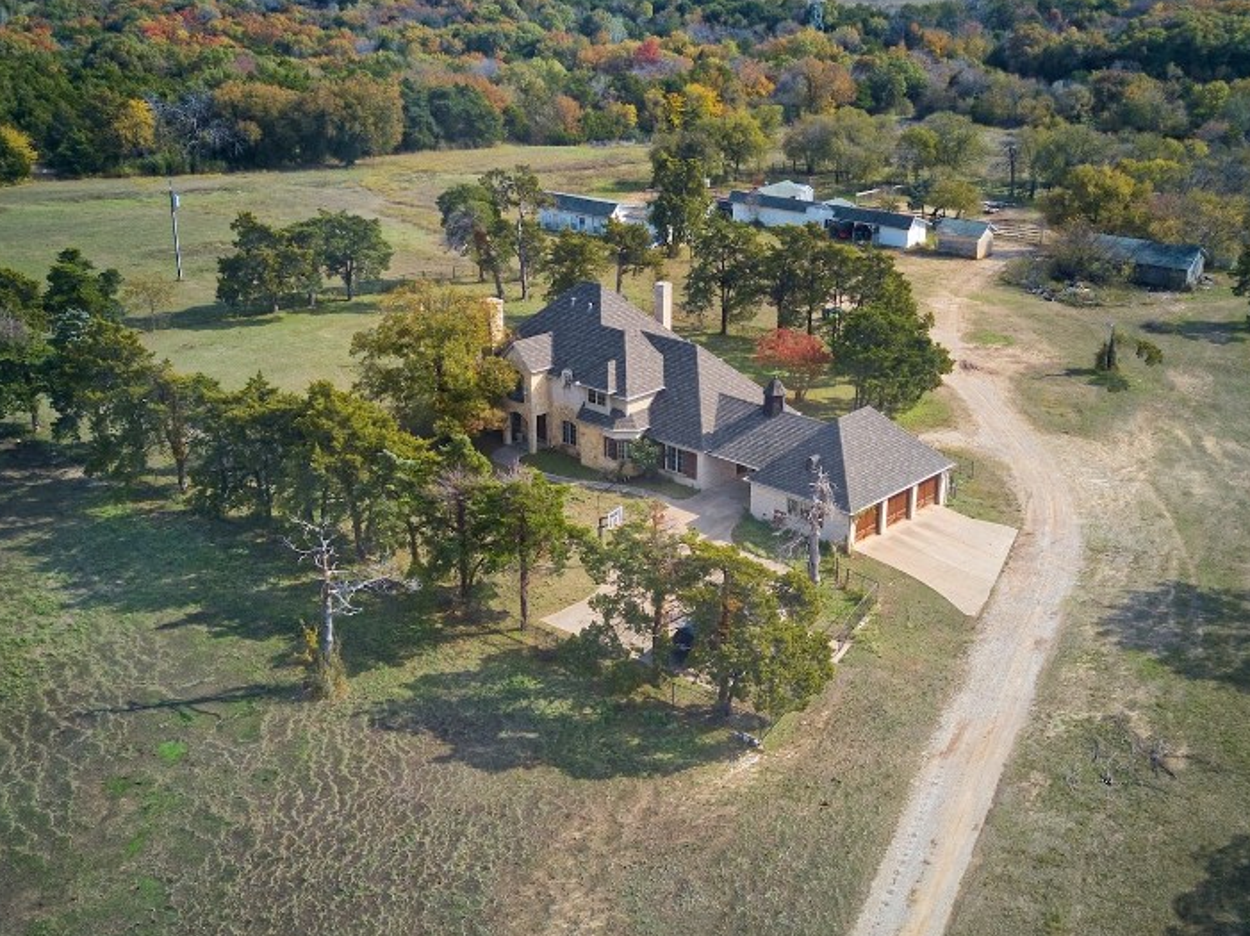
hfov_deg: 49.0
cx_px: 644
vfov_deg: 37.7
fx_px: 1371
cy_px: 444
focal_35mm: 38
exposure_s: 1/129
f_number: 2.2
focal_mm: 4.73
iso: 100
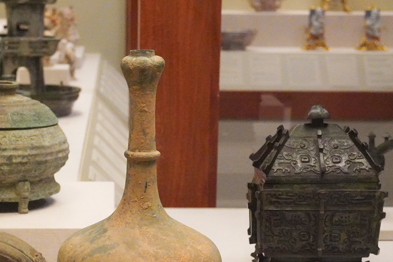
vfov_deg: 12.9
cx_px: 124
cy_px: 250
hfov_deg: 19.4
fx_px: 1146
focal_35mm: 105
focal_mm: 47
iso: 12800
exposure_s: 1/100
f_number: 6.3
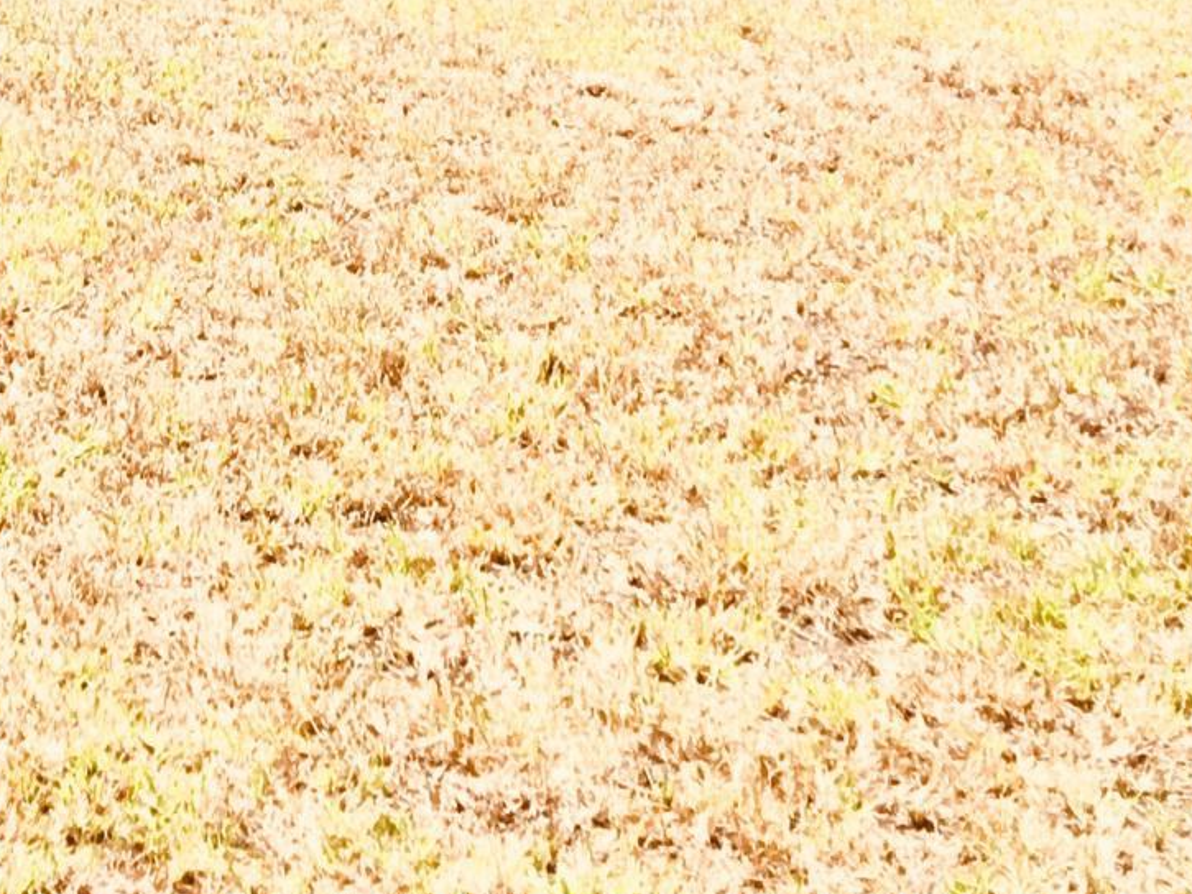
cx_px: 21
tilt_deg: -0.8
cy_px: -887
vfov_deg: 11.2
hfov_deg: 16.1
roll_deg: -1.2
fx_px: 4133
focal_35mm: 120
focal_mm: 4.15
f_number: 2.2
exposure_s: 1/516
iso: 25
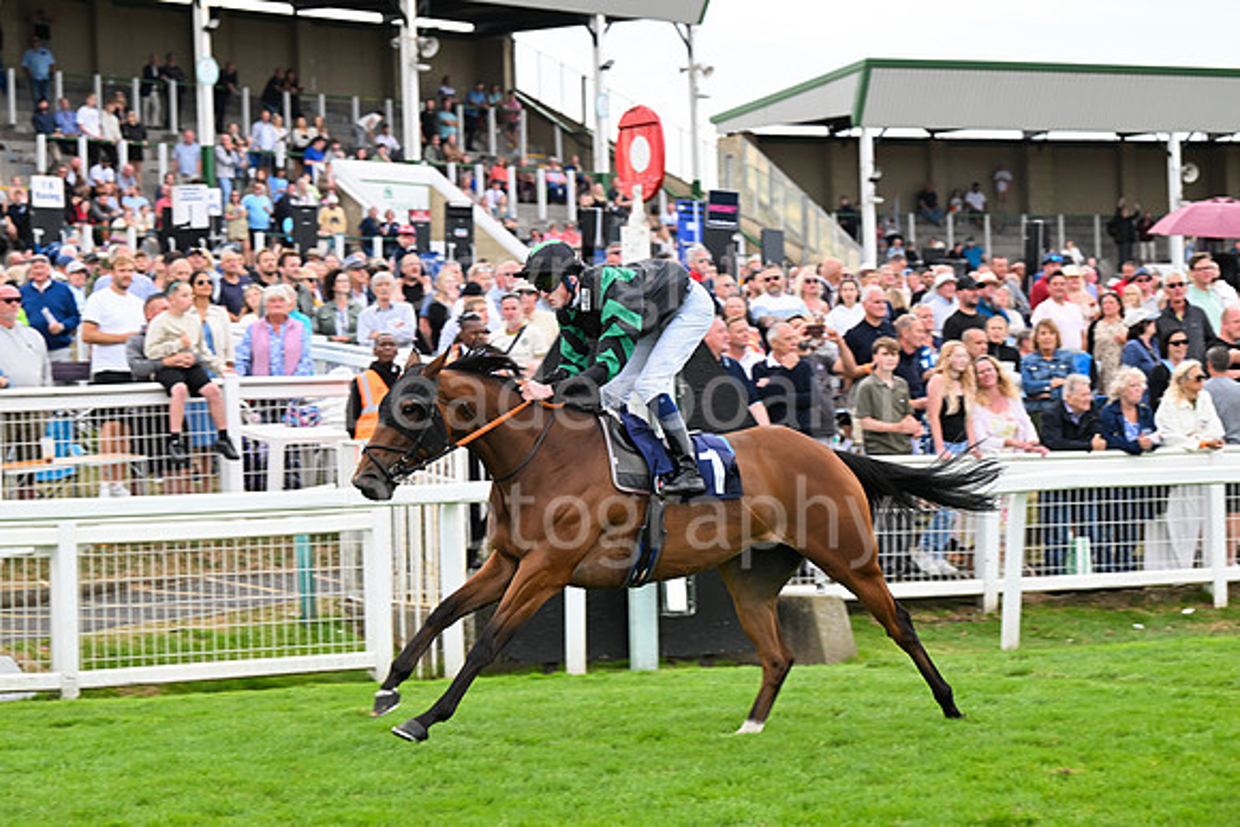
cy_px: 414
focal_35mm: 110
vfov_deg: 12.5
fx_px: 3790
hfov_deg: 18.6
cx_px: 620
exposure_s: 1/500
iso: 800
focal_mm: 110
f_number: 5.6
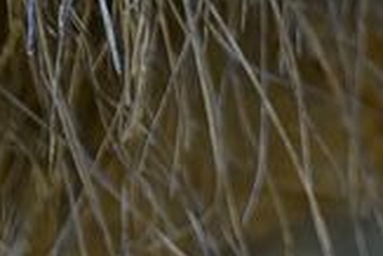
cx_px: 1506
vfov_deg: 3.4
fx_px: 4238
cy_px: 375
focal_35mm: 398
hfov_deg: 4.7
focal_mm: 50
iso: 160
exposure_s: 1/160
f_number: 5.6
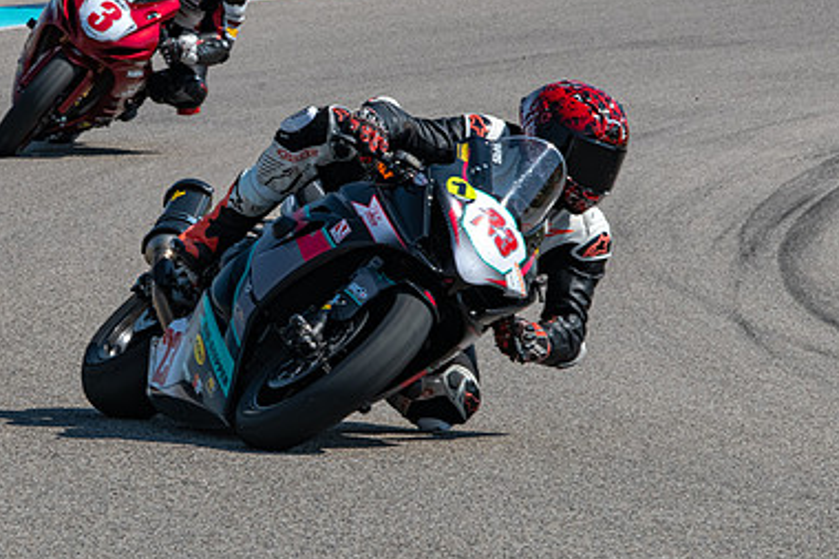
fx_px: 10436
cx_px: 197
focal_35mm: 448
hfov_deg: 4.6
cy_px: 299
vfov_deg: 3.1
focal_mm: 200
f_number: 16
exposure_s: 1/800
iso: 560
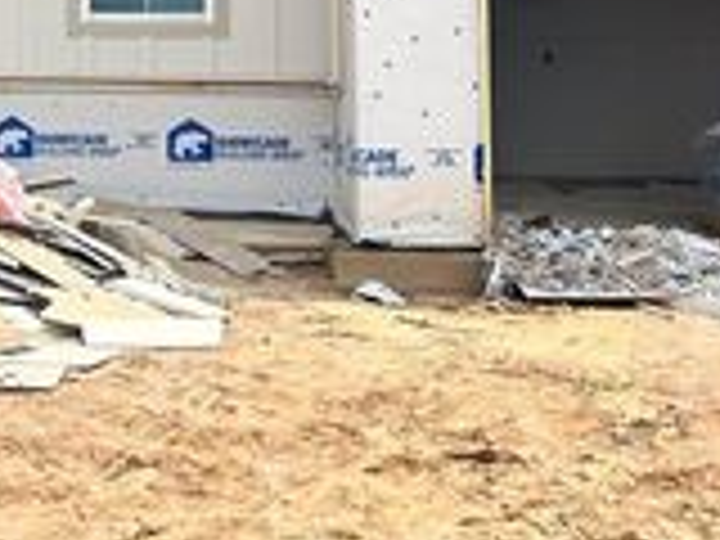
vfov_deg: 17.4
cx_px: -4
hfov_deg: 23.1
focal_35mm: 81
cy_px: -92
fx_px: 1685
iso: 50
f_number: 1.5
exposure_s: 1/2457
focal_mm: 5.7
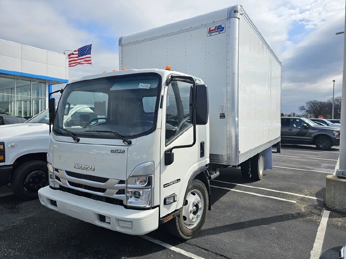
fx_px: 230
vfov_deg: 58.9
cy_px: 130
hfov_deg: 73.9
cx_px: 173
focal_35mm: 23
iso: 10
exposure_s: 1/1395
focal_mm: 6.3
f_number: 1.7
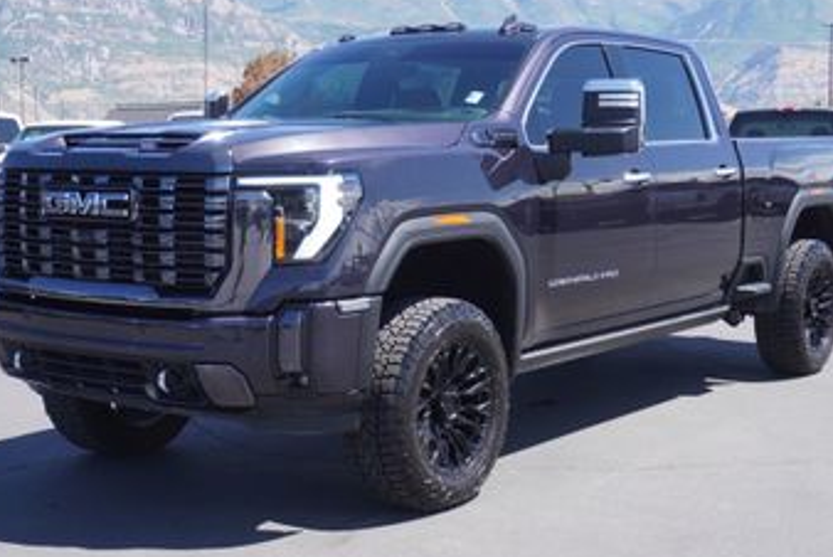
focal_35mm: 59
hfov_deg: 34.1
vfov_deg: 23.2
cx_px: 421
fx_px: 1357
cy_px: 292
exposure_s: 1/125
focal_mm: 33
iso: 100
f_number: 7.1
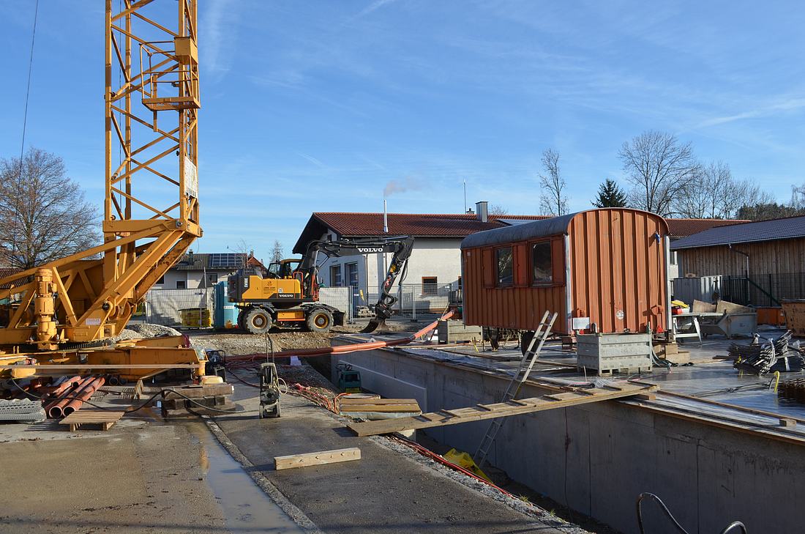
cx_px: 402
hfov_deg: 57.3
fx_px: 737
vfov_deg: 39.8
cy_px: 267
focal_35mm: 33
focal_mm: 22
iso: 100
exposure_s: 1/200
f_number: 7.1
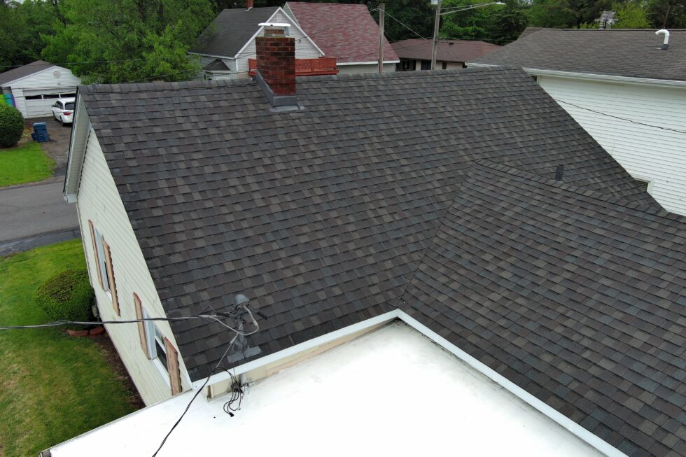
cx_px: 343
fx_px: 552
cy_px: 228
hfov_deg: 63.7
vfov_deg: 44.9
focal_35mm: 29
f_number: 2.8
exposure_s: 1/352
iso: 100
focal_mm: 10.57
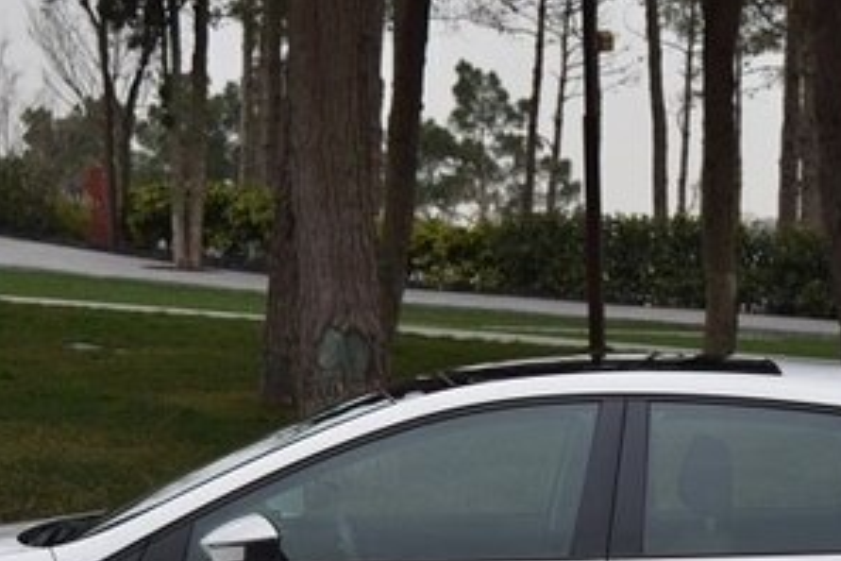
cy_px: 609
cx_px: 498
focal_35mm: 120
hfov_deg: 17.1
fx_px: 2803
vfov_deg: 11.3
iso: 200
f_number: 4.8
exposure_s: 1/400
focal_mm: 36
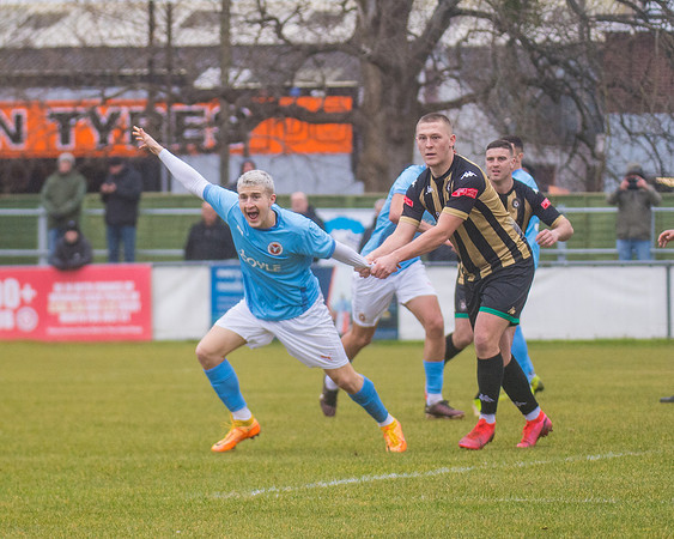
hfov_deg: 6.3
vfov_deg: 5.1
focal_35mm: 305
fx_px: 6087
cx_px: 256
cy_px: 239
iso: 1250
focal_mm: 170
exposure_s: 1/1600
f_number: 4
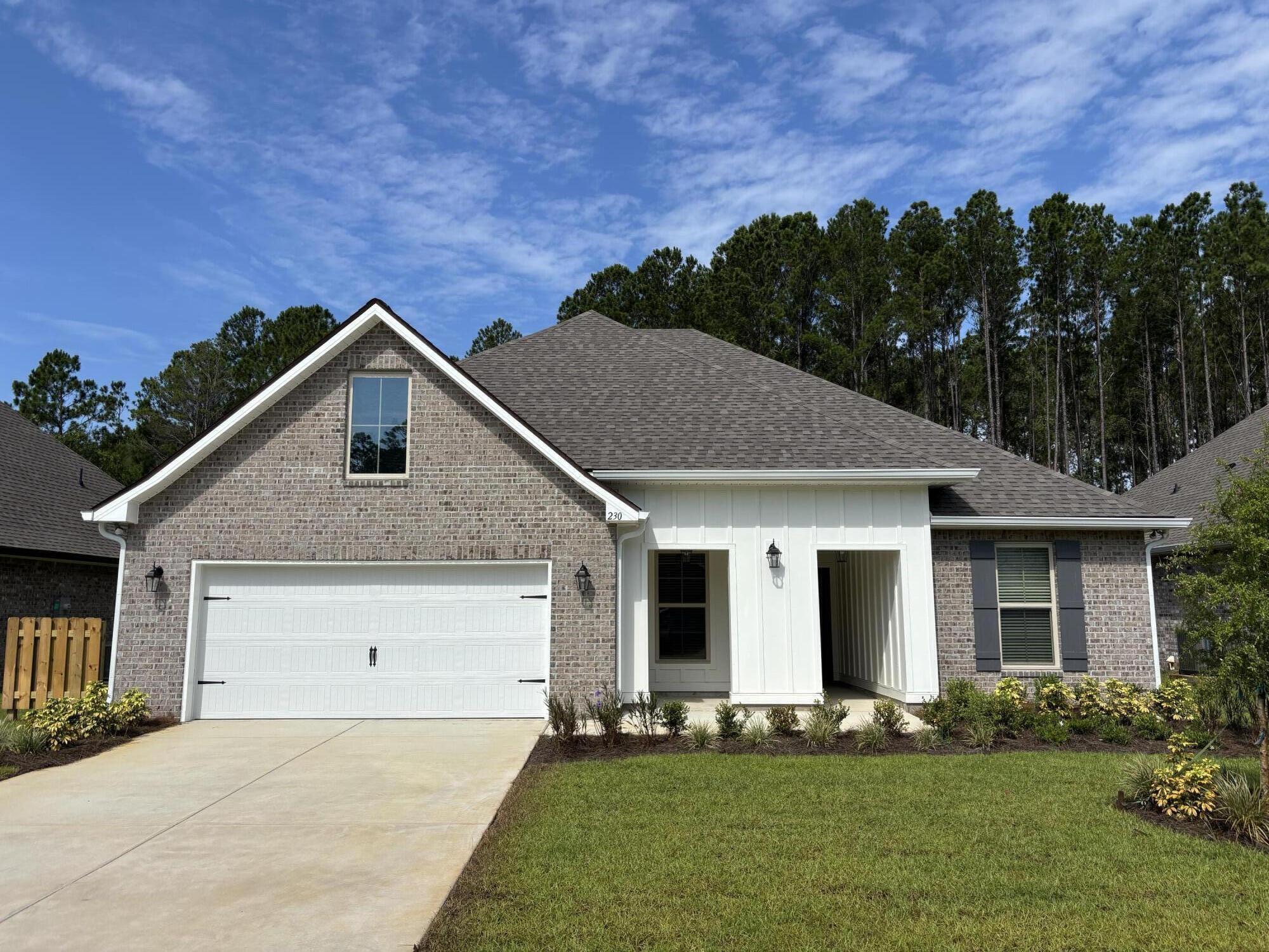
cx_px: 634
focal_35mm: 26
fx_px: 953
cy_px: 476
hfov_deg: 67.3
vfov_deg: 53.1
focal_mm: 5.96
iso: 50
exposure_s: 1/5076
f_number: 1.6
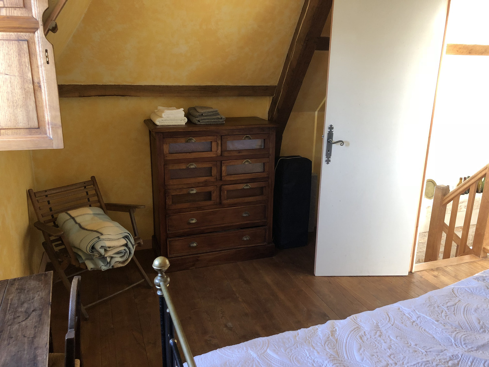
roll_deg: -0.2
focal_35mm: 28
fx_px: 396
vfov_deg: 49.7
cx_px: 244
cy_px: 184
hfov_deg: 63.4
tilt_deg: -16.2
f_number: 1.8
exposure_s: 1/15
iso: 80
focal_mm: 4
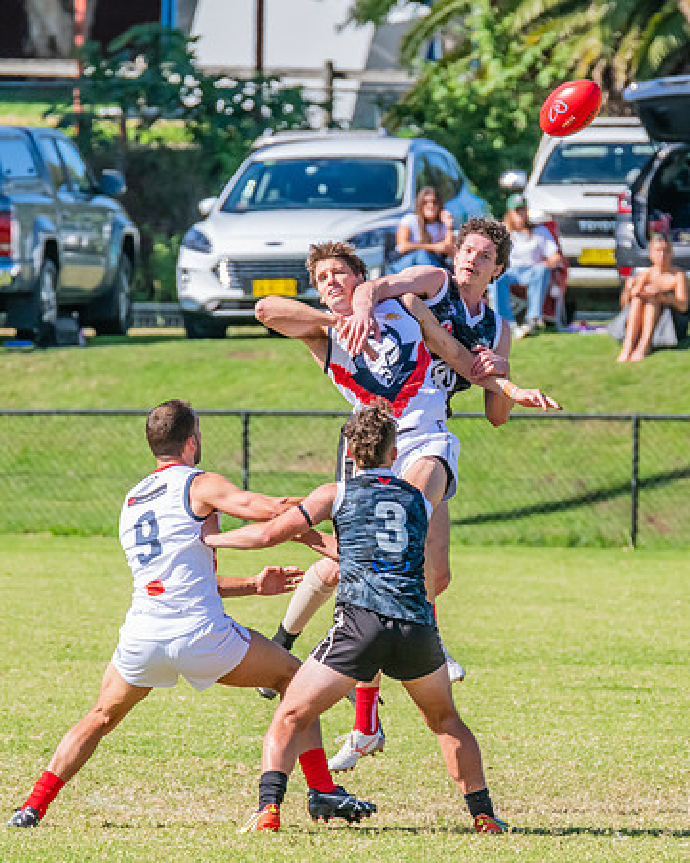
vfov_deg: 2.7
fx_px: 18102
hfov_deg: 2.2
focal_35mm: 709
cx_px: 388
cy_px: 403
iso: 1600
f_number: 14
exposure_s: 1/1250
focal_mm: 460
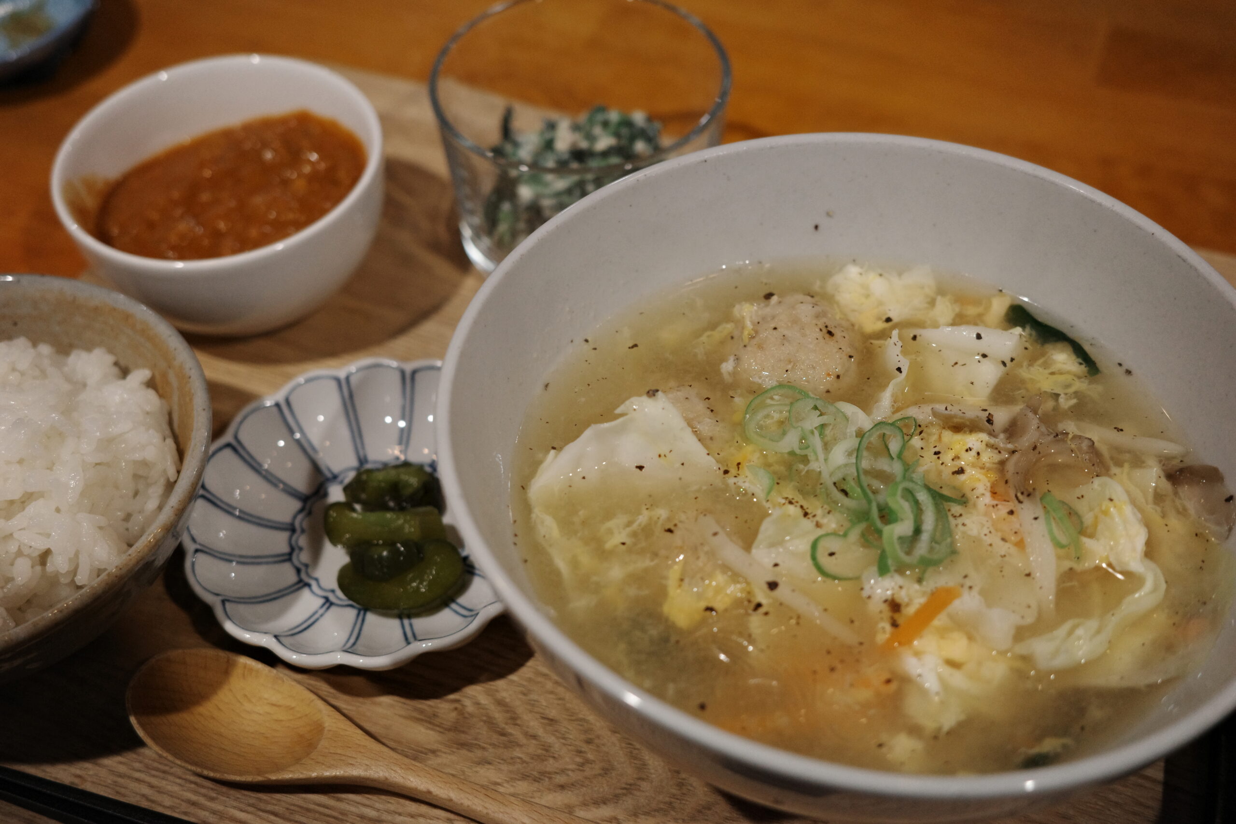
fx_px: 1373
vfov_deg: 33.4
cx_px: 618
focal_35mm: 40
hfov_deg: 48.5
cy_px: 412
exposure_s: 1/80
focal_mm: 26
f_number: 2.8
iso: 1250
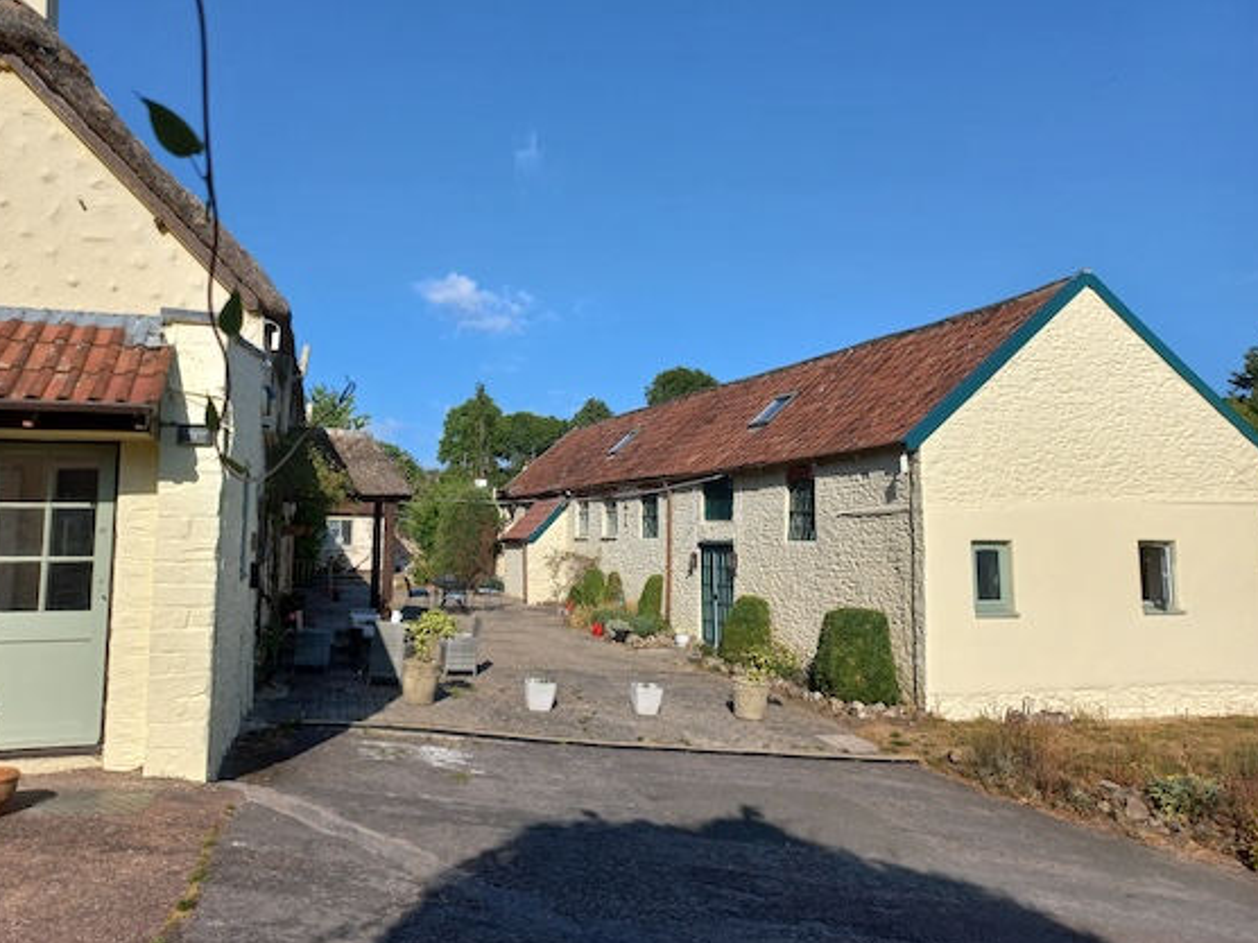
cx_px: 593
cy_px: 450
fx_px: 981
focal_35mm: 27
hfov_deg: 65.3
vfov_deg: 51.3
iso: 25
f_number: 1.8
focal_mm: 4.6
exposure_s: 1/953
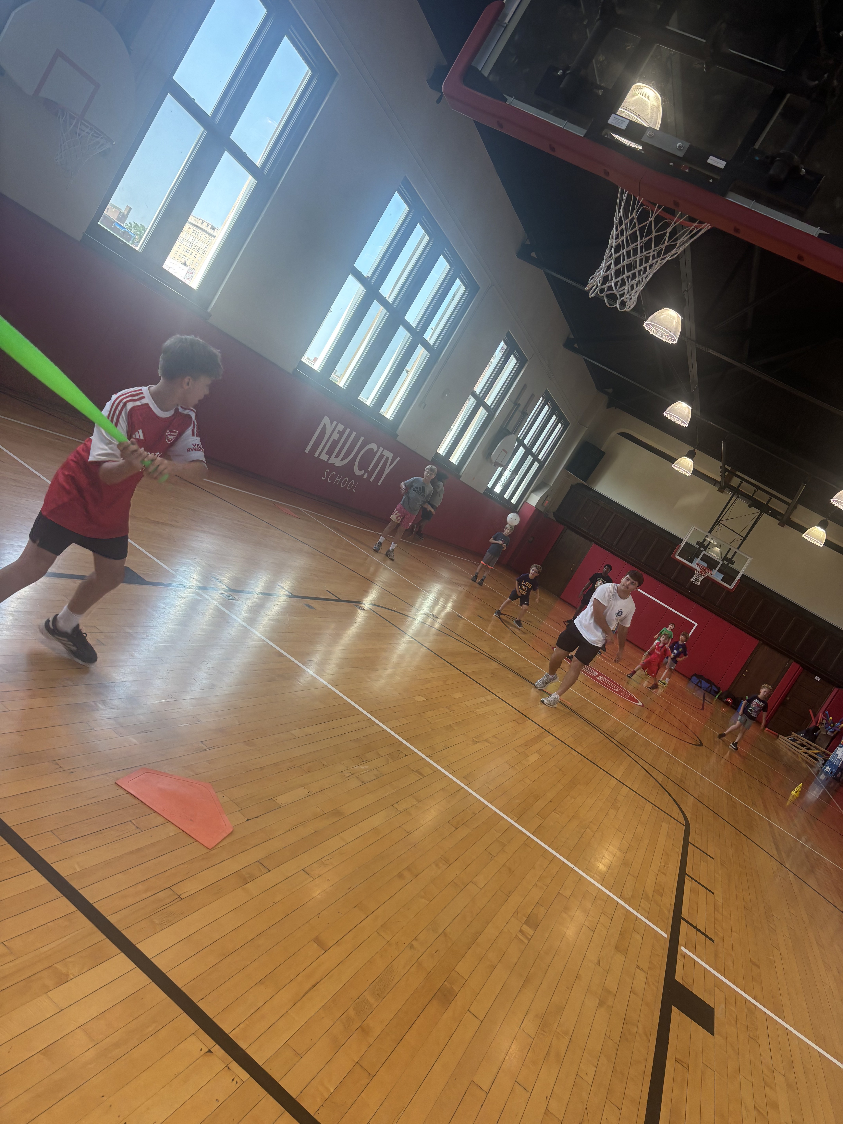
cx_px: 422
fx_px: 844
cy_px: 562
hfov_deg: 53.1
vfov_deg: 67.3
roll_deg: -31.7
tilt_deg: -3.2
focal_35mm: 26
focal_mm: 5.96
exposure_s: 1/124
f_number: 1.6
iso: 64
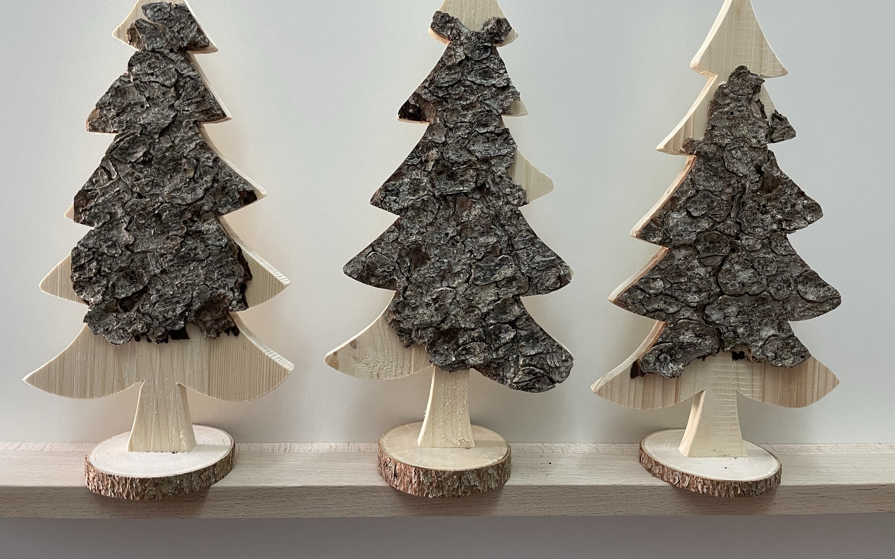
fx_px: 683
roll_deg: -0.6
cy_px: 236
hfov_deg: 66.5
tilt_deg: -5.4
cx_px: 445
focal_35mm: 28
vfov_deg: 44.4
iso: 125
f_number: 1.6
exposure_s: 1/50
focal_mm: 4.2
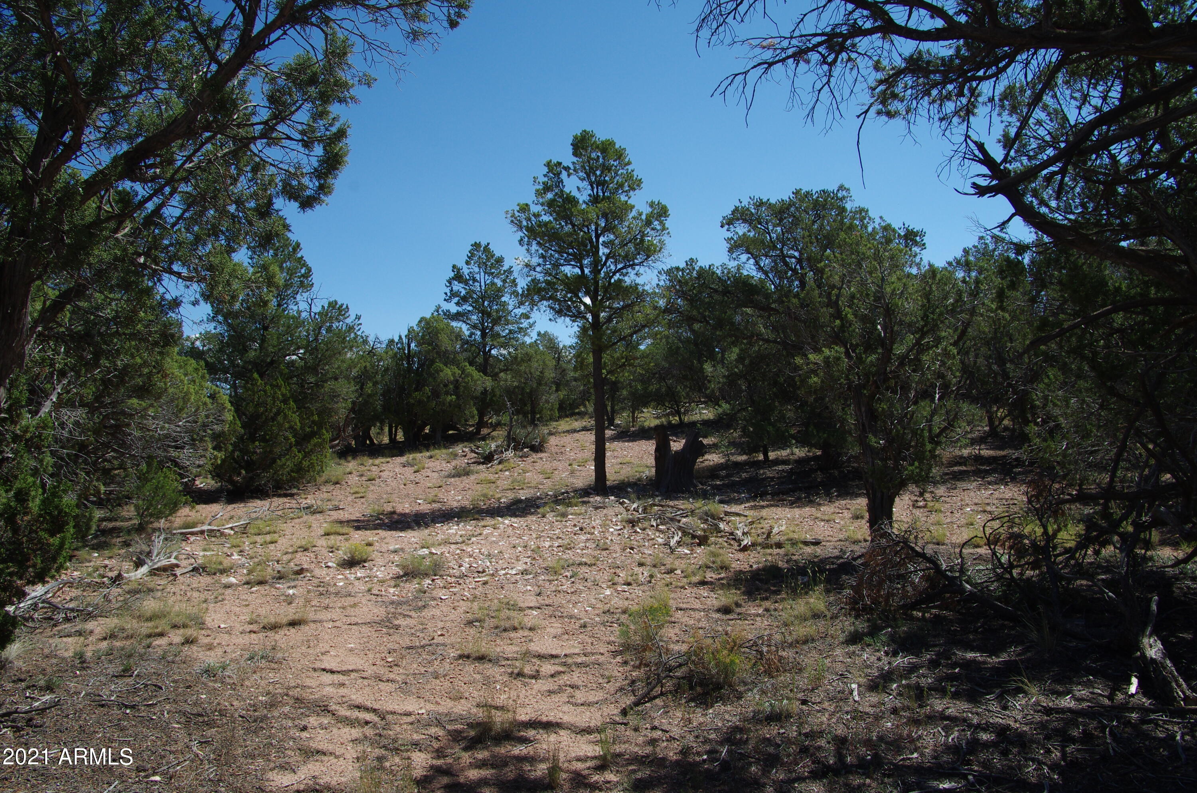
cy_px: 396
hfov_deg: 73.9
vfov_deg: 52.9
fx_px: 796
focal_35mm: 24
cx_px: 598
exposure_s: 1/80
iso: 200
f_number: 11
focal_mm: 16
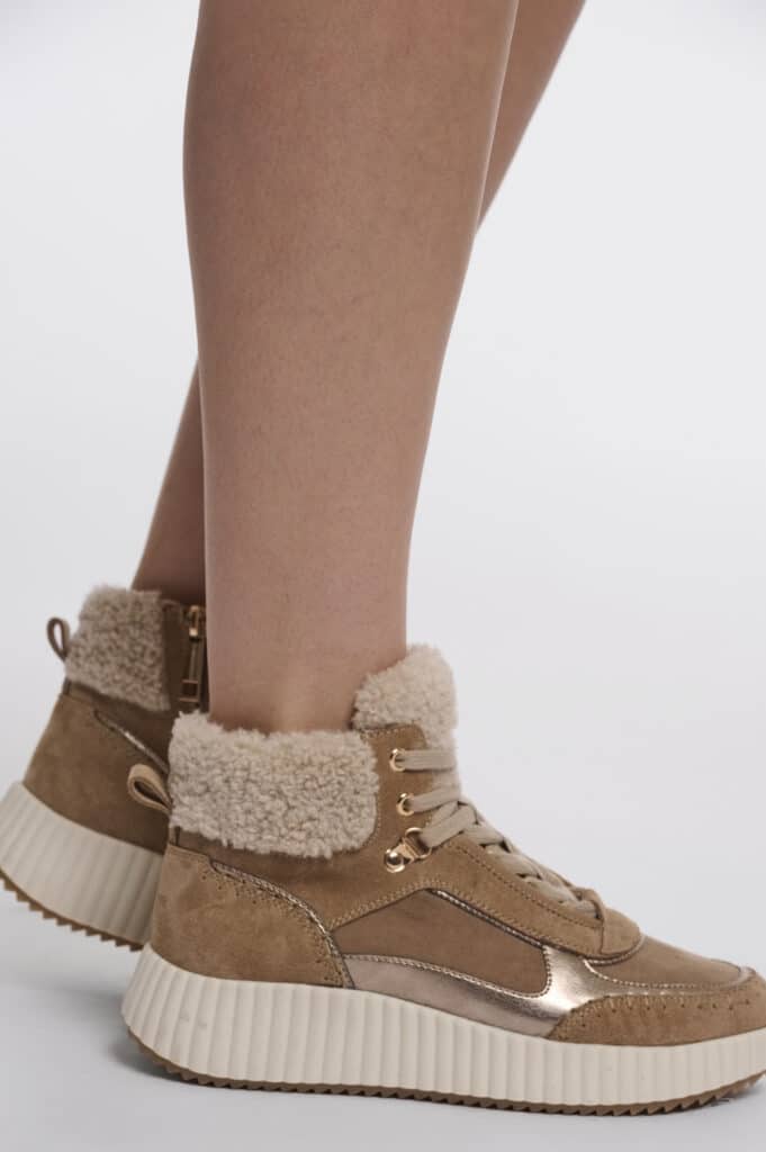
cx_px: 383
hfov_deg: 15.3
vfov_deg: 22.9
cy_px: 576
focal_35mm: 89
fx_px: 2845
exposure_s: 1/160
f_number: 8
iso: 125
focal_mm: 89
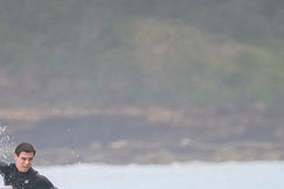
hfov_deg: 1.1
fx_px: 15074
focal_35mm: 1911
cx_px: 40
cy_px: 211
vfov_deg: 0.7
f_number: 11
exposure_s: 1/320
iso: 1800
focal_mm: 800
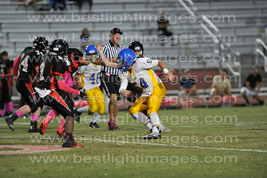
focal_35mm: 300
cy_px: 89
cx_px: 134
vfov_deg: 4.6
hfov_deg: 6.9
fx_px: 2224
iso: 4000
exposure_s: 1/400
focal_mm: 300
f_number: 4
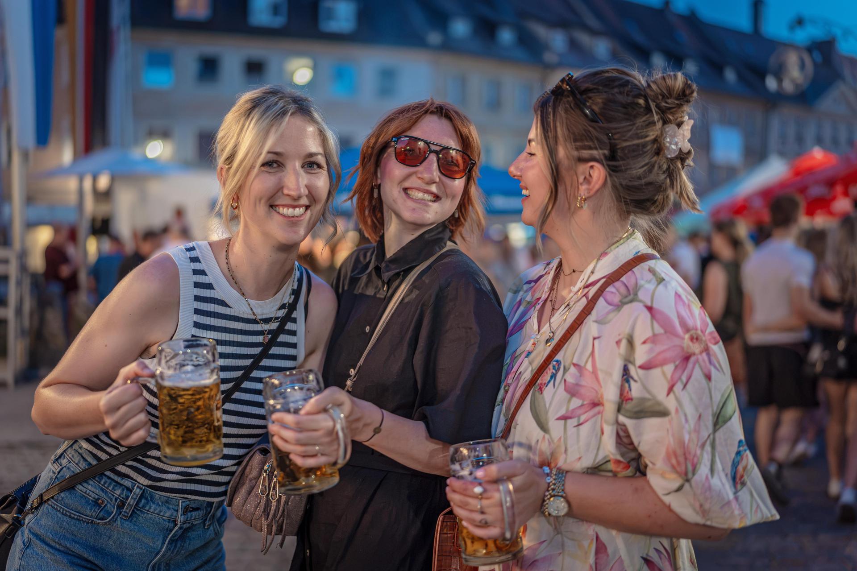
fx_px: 833
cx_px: 428
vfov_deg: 37.9
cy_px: 286
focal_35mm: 35
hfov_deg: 54.4
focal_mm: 35
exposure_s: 1/125
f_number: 1.2
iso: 2500
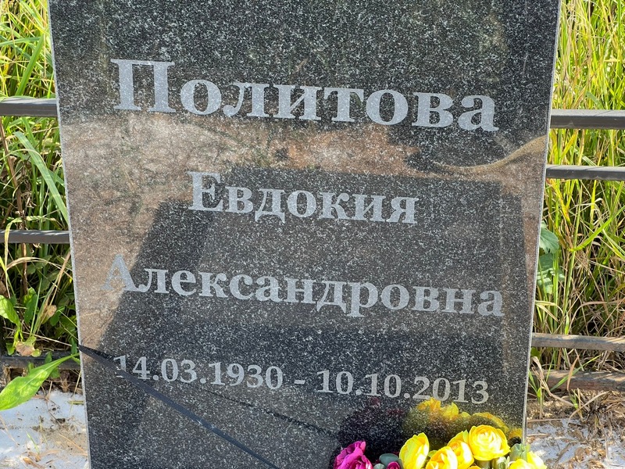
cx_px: 312
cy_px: 234
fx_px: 1390
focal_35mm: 77
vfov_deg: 19.1
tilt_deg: -29.0
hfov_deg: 25.3
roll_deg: +2.9
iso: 50
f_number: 2.8
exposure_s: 1/99
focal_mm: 9
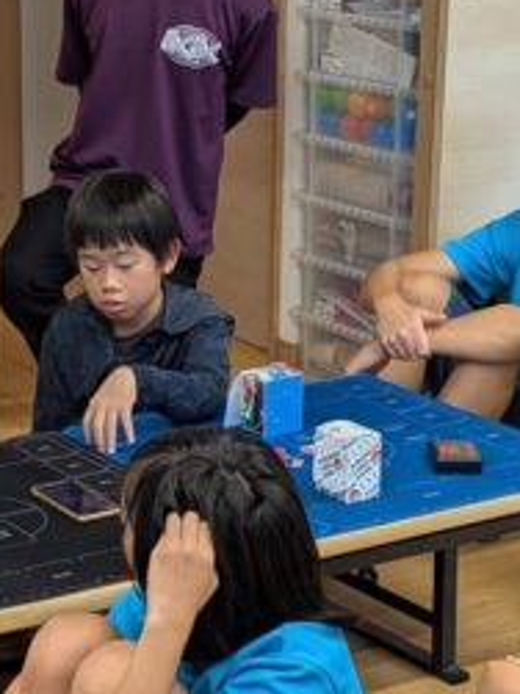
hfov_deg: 14.8
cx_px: -6
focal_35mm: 98
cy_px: 384
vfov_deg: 20.0
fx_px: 1965
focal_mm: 4.53
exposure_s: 1/40
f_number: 1.7
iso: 33
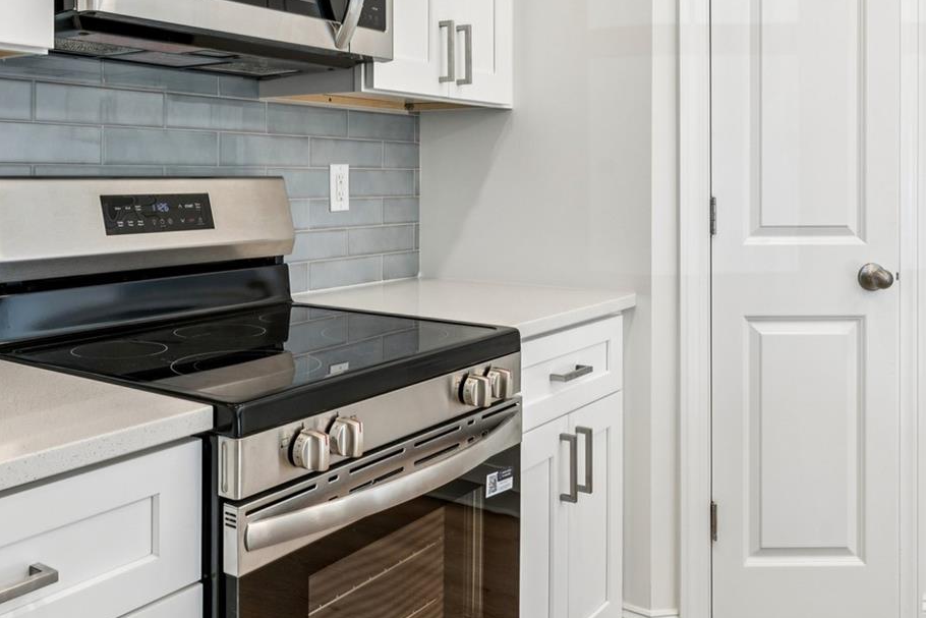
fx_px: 949
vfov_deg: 35.4
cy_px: 167
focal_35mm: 37
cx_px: 357
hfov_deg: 51.6
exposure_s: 1/6
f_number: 11
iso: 100
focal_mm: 16.4
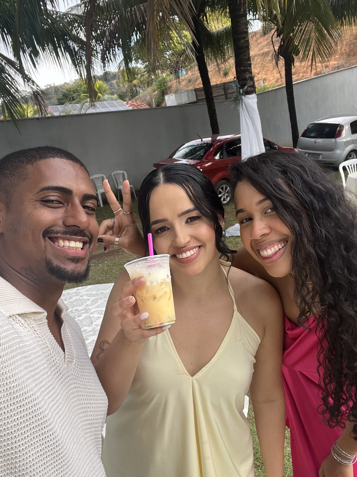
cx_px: 178
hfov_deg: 46.8
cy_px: 238
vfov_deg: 60.0
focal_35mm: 30
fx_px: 413
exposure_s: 1/121
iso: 40
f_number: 2.2
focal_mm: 2.71
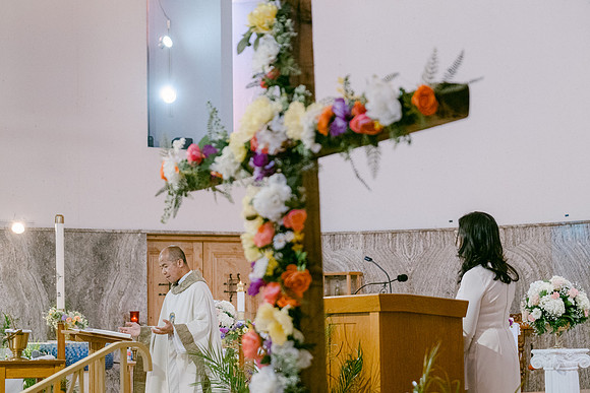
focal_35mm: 81
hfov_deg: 25.1
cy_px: 196
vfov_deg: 16.9
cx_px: 295
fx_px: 1328
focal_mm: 54.1
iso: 1600
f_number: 2.8
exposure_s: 1/105
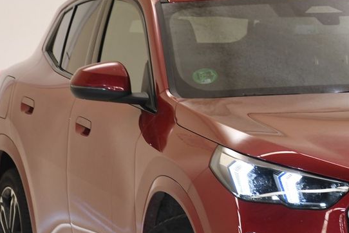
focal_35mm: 281
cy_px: 169
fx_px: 2725
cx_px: 334
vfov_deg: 4.9
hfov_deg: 7.3
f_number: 5.3
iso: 640
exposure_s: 1/30
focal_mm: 85
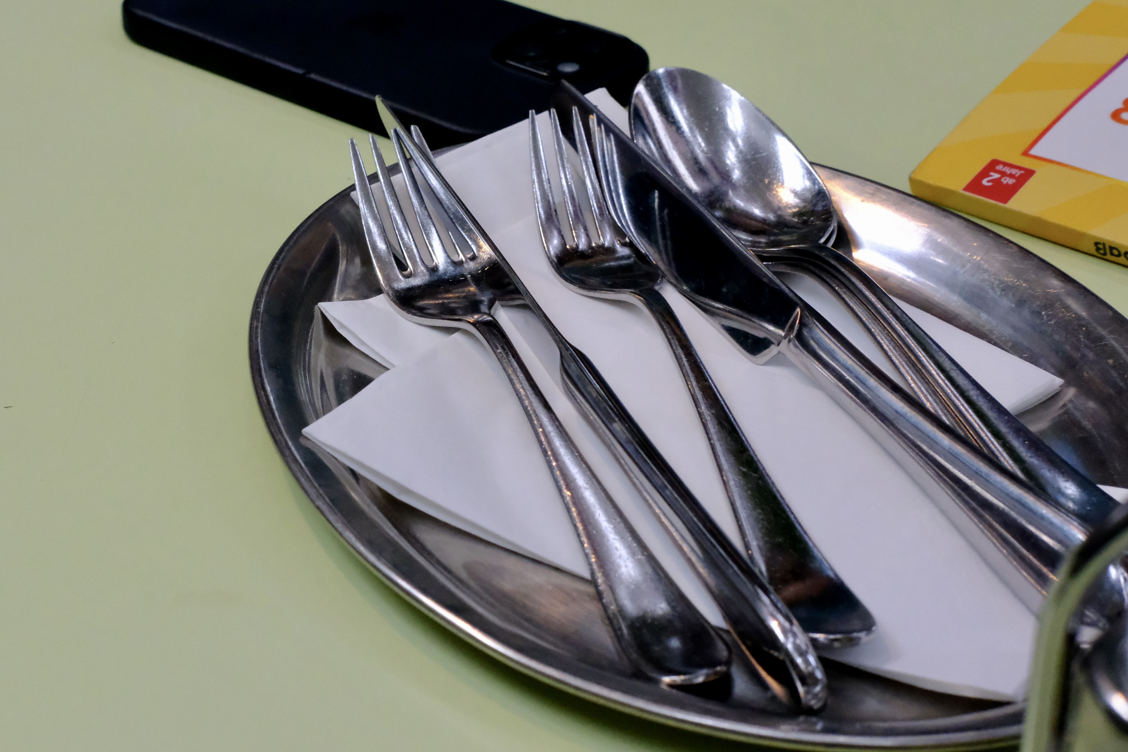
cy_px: 347
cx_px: 336
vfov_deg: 17.7
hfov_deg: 26.1
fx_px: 2412
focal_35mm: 77
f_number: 8
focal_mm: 35
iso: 5000
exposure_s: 1/500
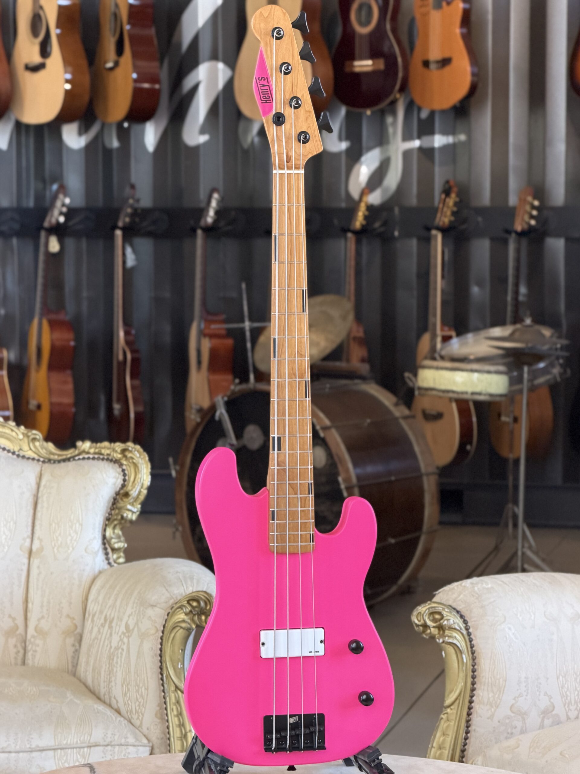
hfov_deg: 14.8
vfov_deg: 19.6
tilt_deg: -5.9
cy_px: 387
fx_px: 2234
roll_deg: -1.7
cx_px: 290
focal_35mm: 100
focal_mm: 16.89
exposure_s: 1/121
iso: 320
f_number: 2.8
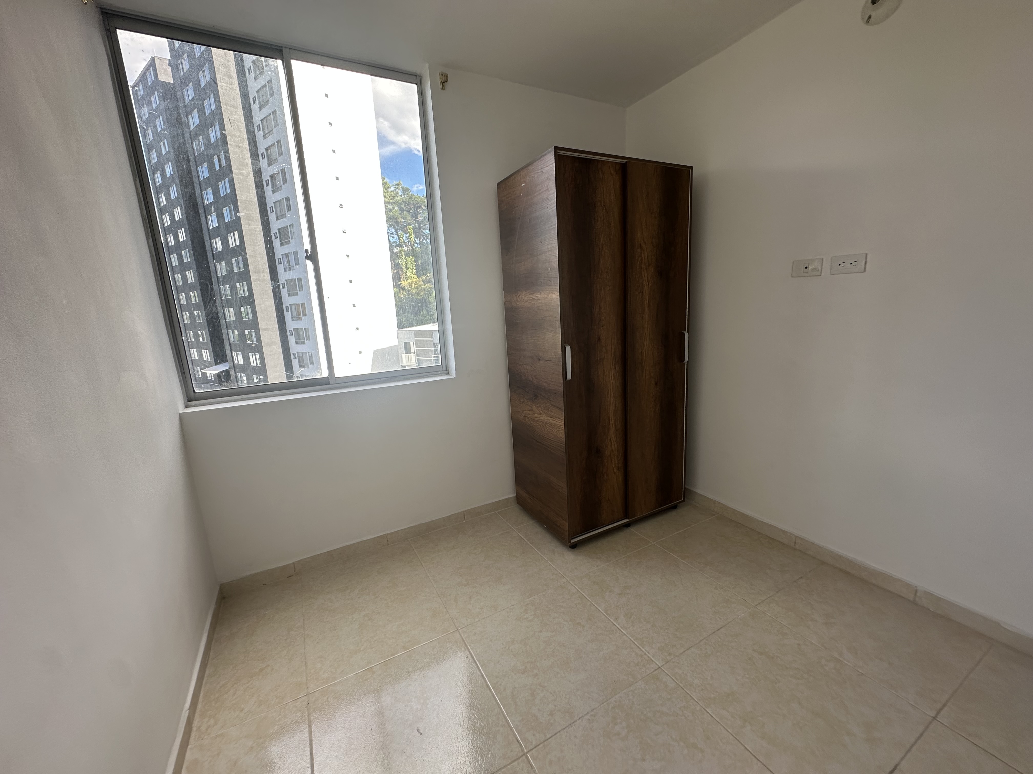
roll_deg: +1.5
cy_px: 387
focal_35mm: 14
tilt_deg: -8.8
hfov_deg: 102.1
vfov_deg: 85.7
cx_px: 516
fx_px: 418
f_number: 2.2
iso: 40
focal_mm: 2.22
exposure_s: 1/226
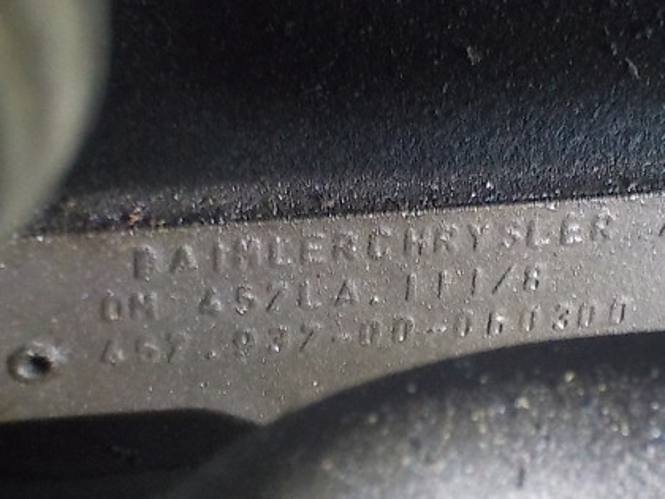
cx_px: 432
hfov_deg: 14.4
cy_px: 287
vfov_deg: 10.8
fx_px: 2632
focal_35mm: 137
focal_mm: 12.3
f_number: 5.9
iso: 800
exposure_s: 1/4
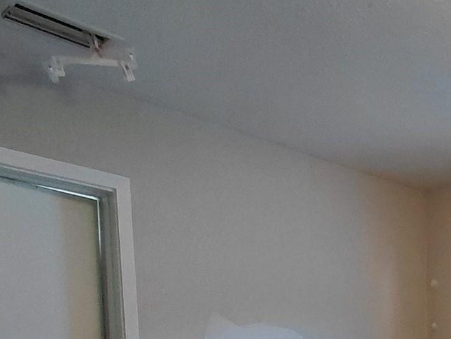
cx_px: 422
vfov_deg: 24.8
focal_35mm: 50
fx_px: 652
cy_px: 455
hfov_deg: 35.5
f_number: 2.2
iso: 200
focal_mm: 1.64
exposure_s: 1/60
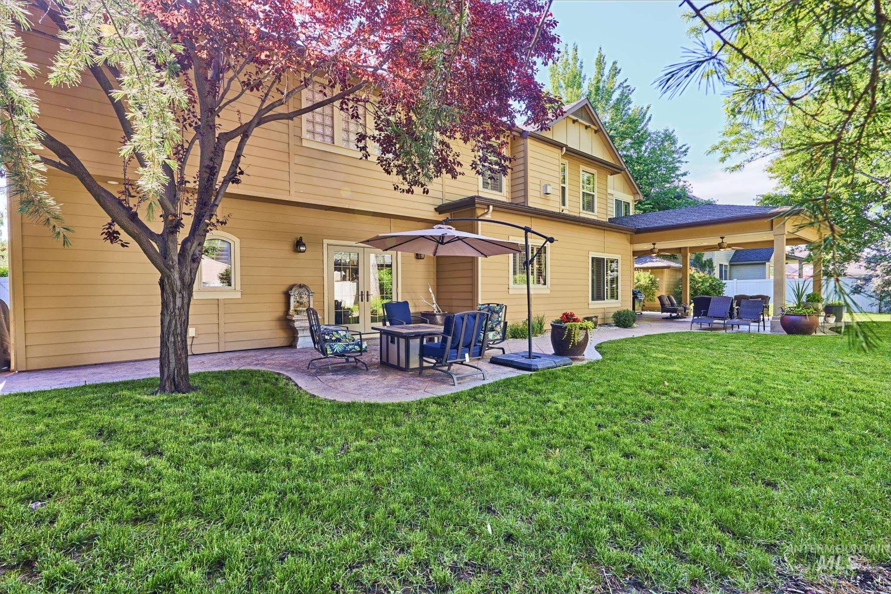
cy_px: 297
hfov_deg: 96.7
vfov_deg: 73.7
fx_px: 396
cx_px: 446
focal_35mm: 16
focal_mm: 16
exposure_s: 1/60
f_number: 8
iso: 160
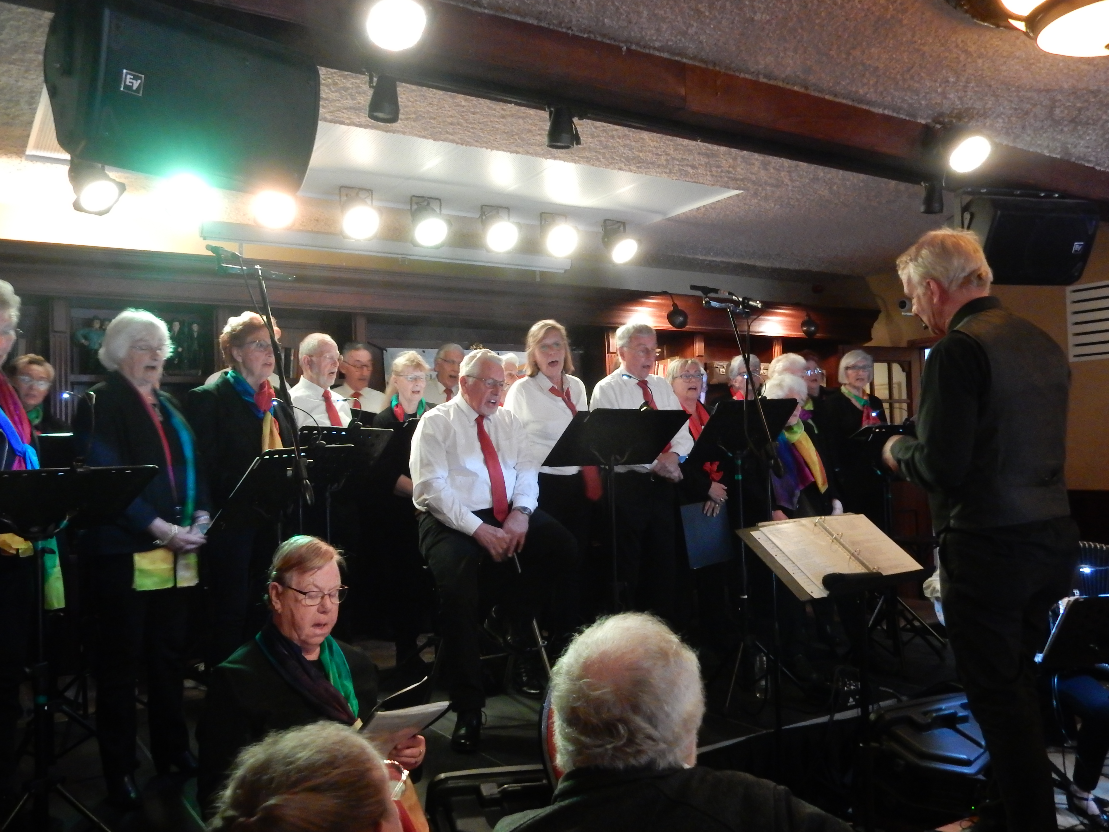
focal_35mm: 30
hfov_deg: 60.0
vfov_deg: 46.8
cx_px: 554
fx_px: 961
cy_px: 416
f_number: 4
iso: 800
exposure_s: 1/5
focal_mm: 5.4
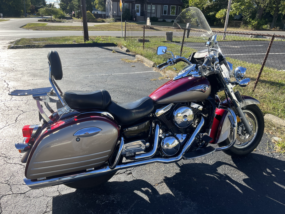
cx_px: 142
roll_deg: -2.1
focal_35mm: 26
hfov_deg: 67.3
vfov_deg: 53.1
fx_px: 214
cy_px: 107
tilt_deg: -21.8
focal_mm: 5.1
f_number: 1.6
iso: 50
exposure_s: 1/1422
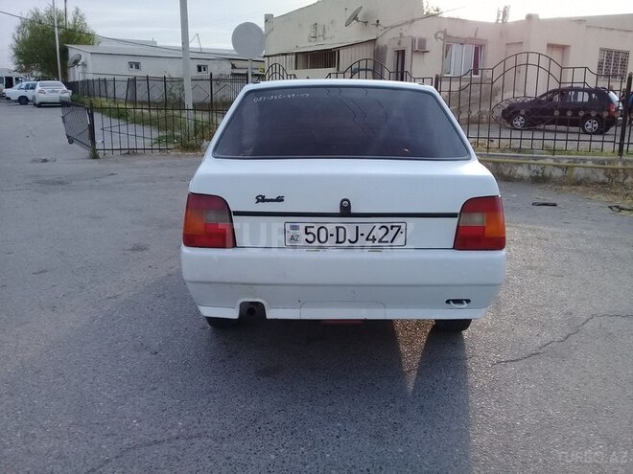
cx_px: 316
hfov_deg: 58.4
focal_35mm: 31
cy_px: 237
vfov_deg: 45.4
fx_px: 567
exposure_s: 1/524
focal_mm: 3.3
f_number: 2.2
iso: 50
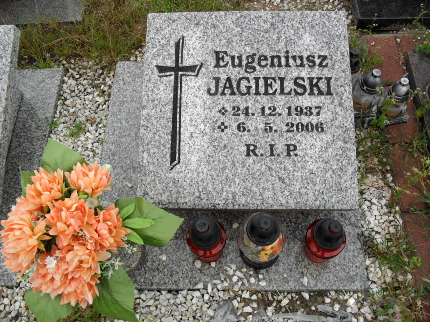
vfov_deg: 40.7
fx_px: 435
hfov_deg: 52.6
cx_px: 215
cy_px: 161
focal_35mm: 35
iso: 100
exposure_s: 1/350
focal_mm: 6.3
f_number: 3.2
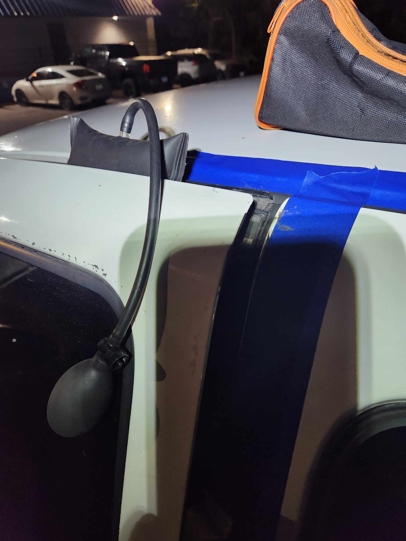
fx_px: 375
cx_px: 198
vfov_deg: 71.6
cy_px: 267
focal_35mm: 24
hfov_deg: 56.8
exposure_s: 1/120
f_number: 1.8
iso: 640
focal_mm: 5.4
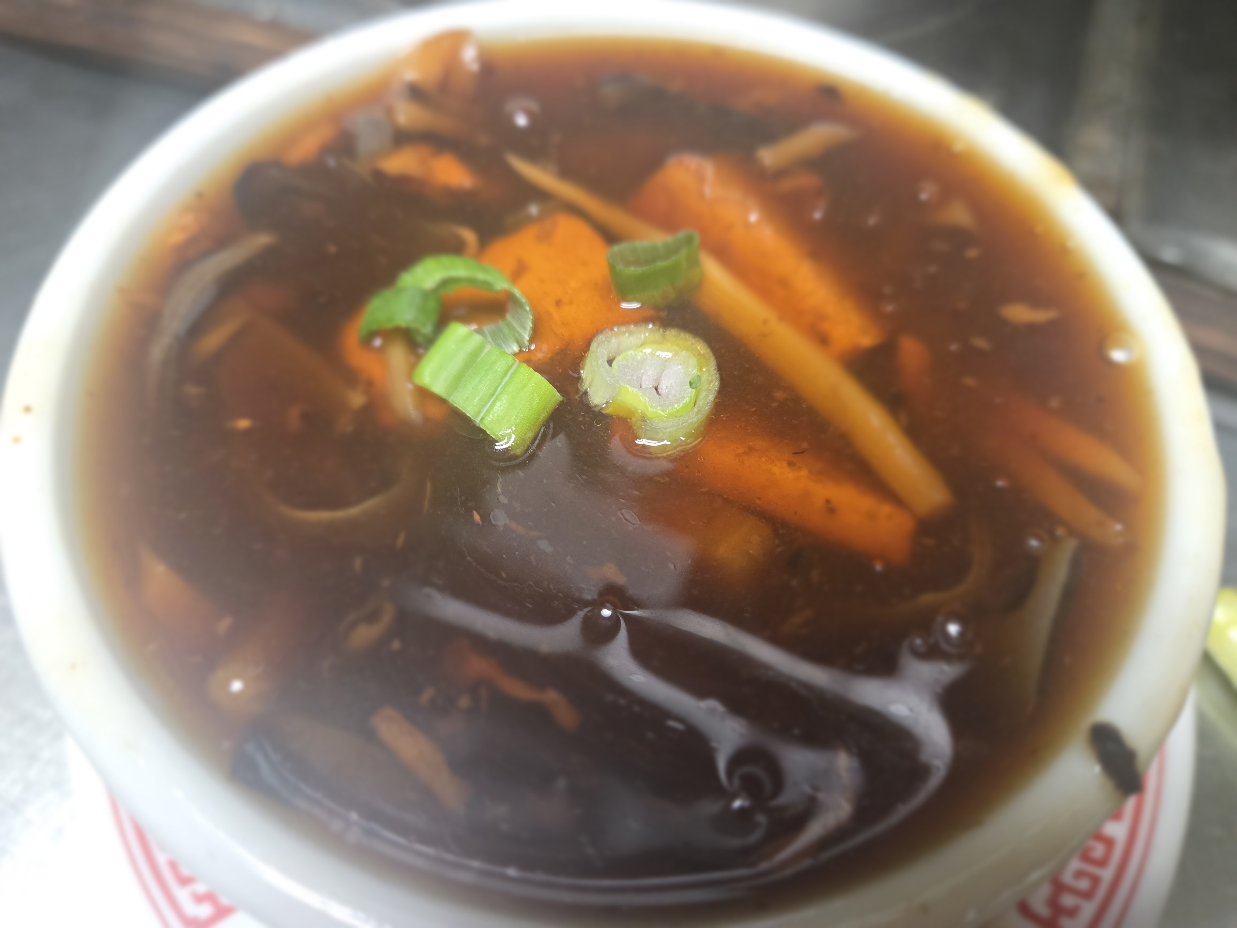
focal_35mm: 23
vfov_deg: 58.9
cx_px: 618
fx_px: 822
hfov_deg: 73.9
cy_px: 464
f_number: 1.8
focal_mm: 5.4
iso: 400
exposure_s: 1/30
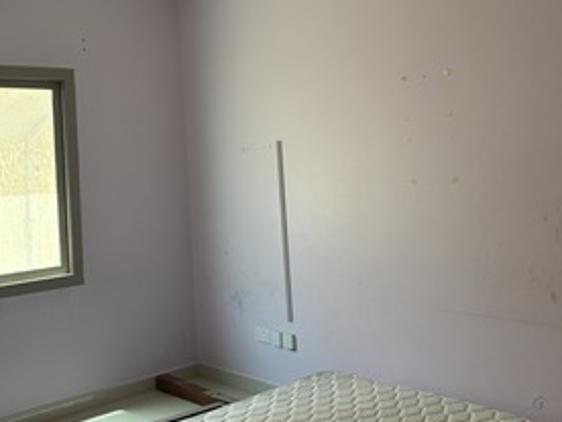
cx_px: 247
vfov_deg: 33.4
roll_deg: +2.6
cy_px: 148
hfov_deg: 43.8
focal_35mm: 43
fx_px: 698
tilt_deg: +1.7
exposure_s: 1/102
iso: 125
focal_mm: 5.96
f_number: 1.6
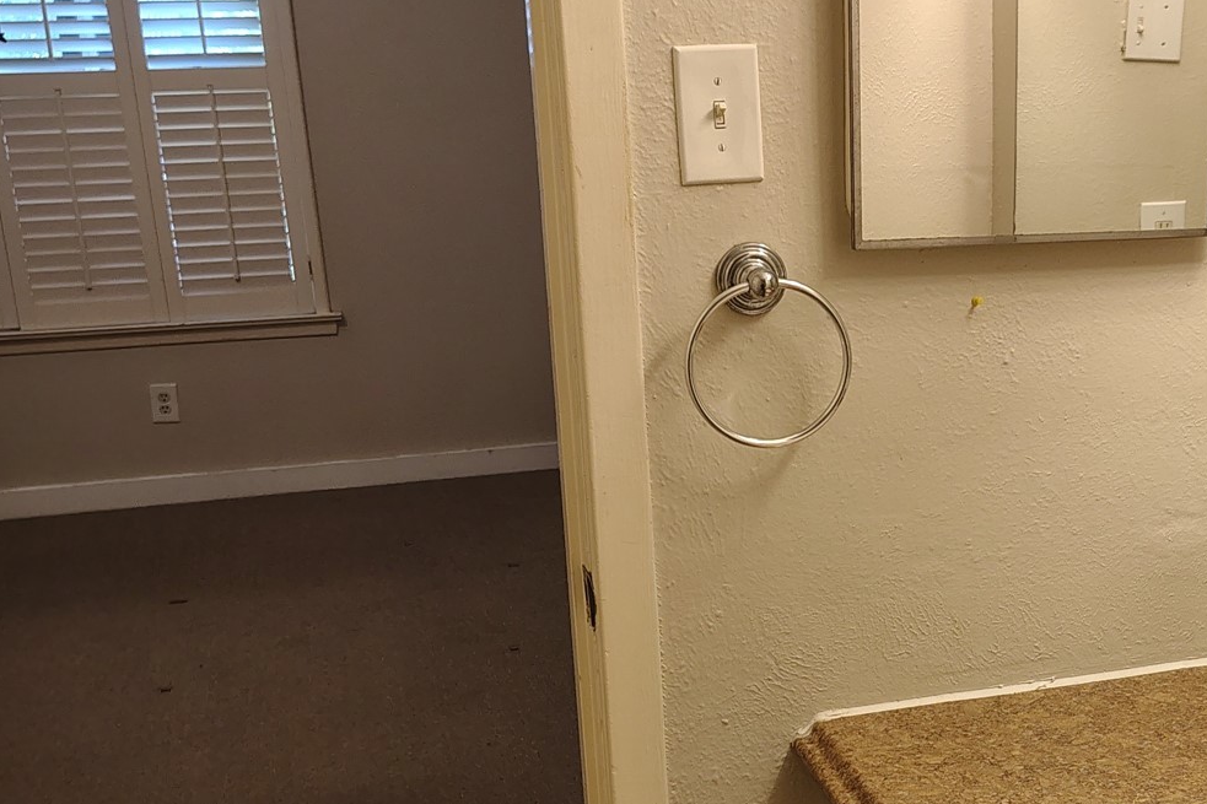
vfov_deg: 25.7
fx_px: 1743
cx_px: 937
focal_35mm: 52
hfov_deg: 37.1
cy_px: 577
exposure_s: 1/120
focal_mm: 5.56
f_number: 1.8
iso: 537
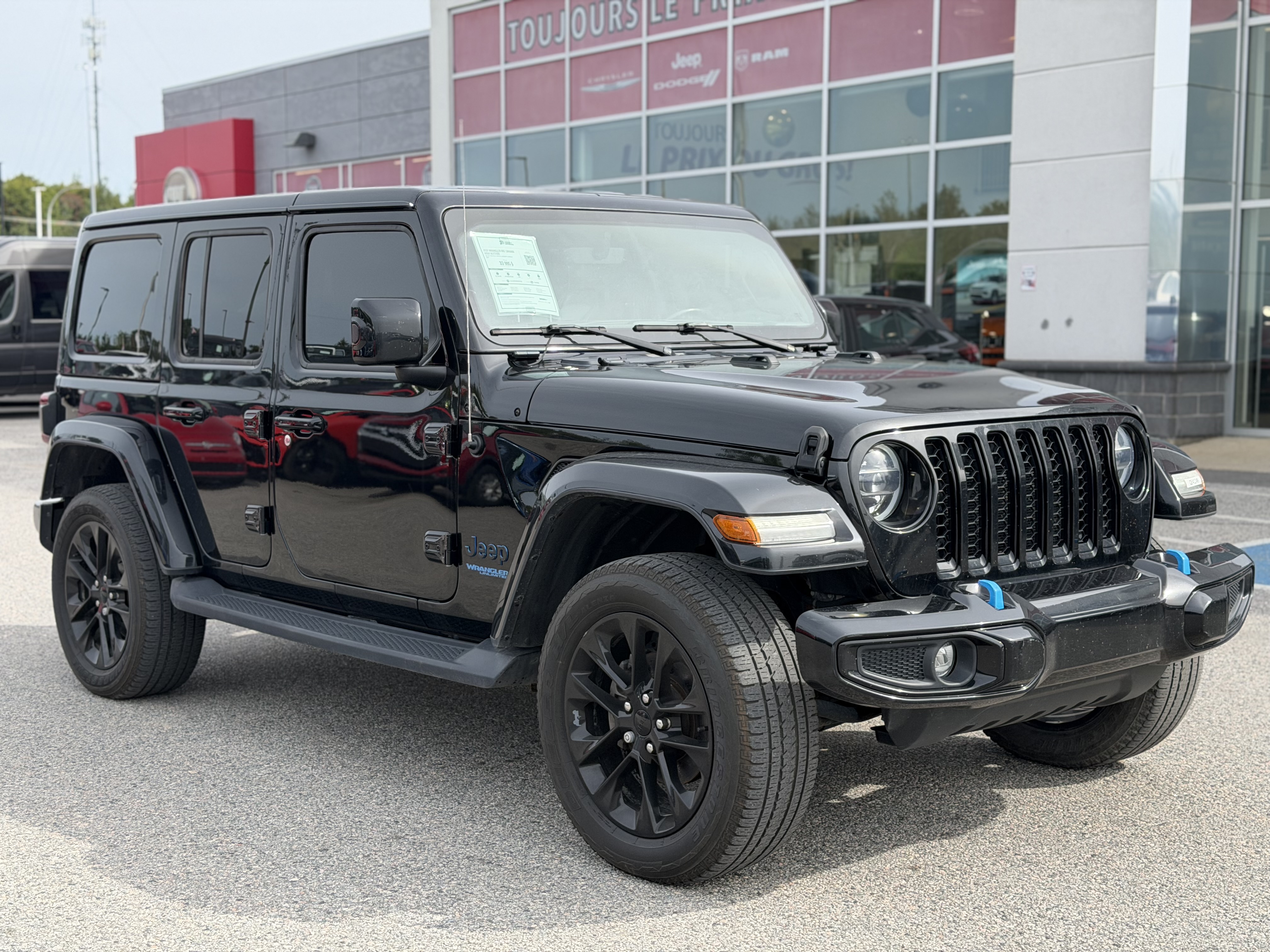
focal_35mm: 48
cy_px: 476
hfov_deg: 39.7
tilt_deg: -6.0
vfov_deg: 30.3
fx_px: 1761
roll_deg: -1.4
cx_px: 635
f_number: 1.78
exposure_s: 1/2033
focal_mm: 6.76
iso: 100
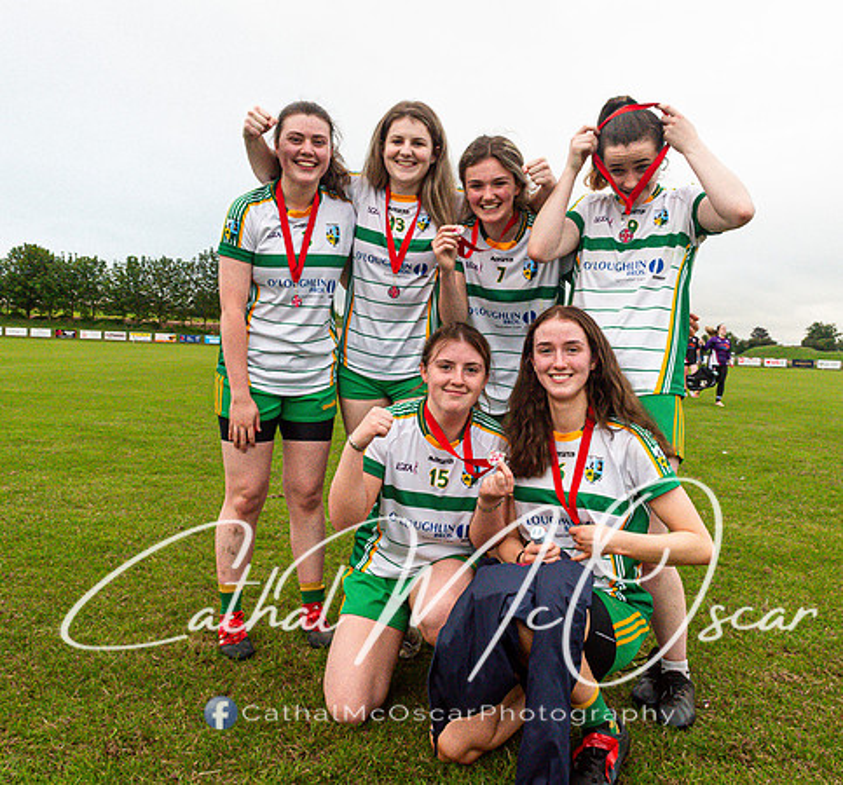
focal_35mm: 30
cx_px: 428
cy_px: 392
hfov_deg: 56.4
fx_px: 786
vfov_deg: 53.1
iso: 3200
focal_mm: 24
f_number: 8
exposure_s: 1/80
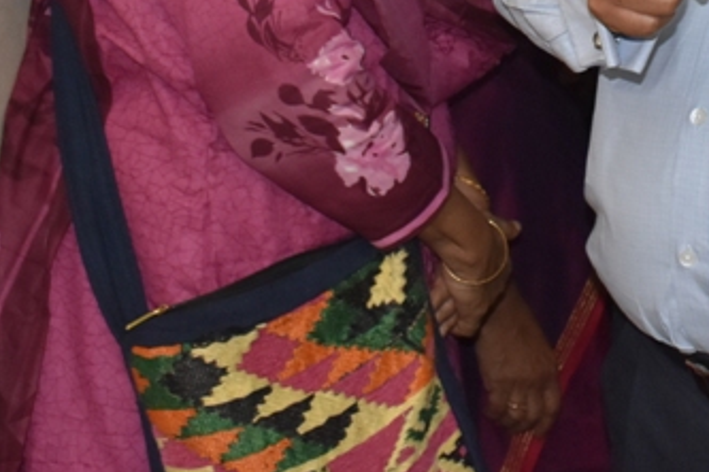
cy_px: -216
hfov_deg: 16.1
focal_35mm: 125
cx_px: 728
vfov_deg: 10.7
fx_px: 2453
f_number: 4
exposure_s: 1/60
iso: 800
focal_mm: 27
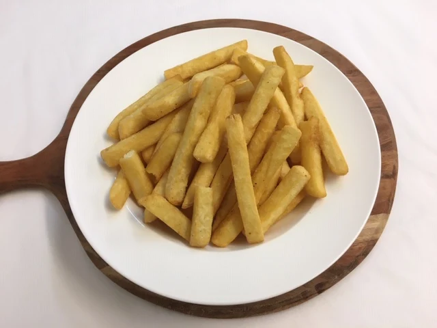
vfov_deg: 48.2
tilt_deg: -61.8
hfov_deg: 61.7
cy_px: 164
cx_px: 218
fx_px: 366
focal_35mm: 29
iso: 32
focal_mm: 4.15
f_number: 2.2
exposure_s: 1/33
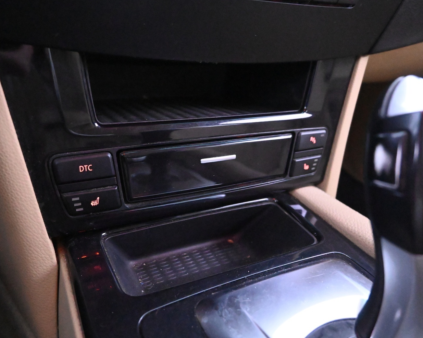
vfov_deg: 51.5
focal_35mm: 28
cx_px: 196
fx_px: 351
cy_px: 170
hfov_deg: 62.1
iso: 16000
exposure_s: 1/25
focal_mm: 16
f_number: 4
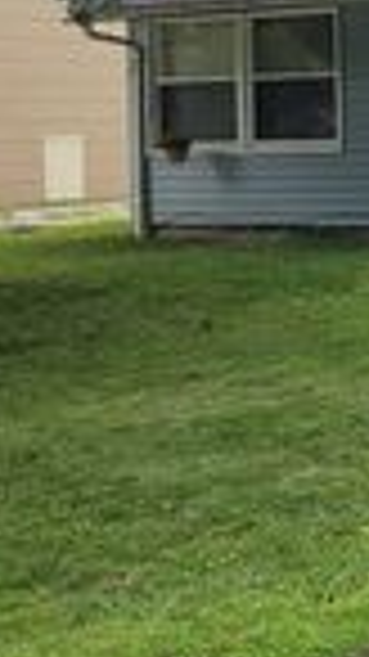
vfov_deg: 21.7
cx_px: 724
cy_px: 119
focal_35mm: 97
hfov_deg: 11.3
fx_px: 1689
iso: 40
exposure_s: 1/579
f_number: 1.8
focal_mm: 5.4
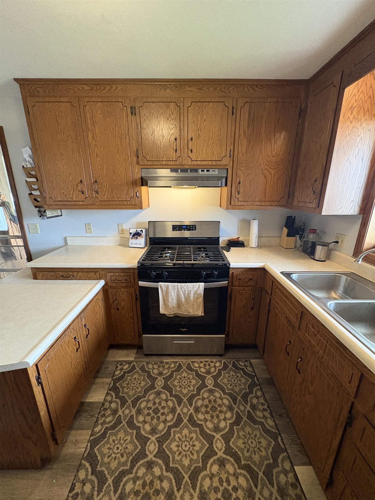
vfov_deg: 102.1
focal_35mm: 14
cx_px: 188
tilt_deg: -15.5
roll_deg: +0.0
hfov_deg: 85.7
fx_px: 202
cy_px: 250
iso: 500
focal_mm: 2.22
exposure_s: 1/60
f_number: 2.2
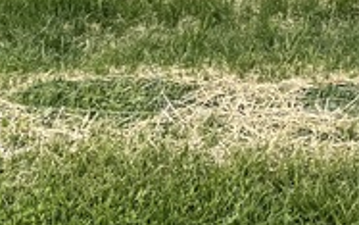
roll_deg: +0.8
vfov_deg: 8.6
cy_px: -315
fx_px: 1360
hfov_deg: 15.0
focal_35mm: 139
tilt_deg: -11.1
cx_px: 186
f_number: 1.78
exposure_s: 1/995
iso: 80
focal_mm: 6.76
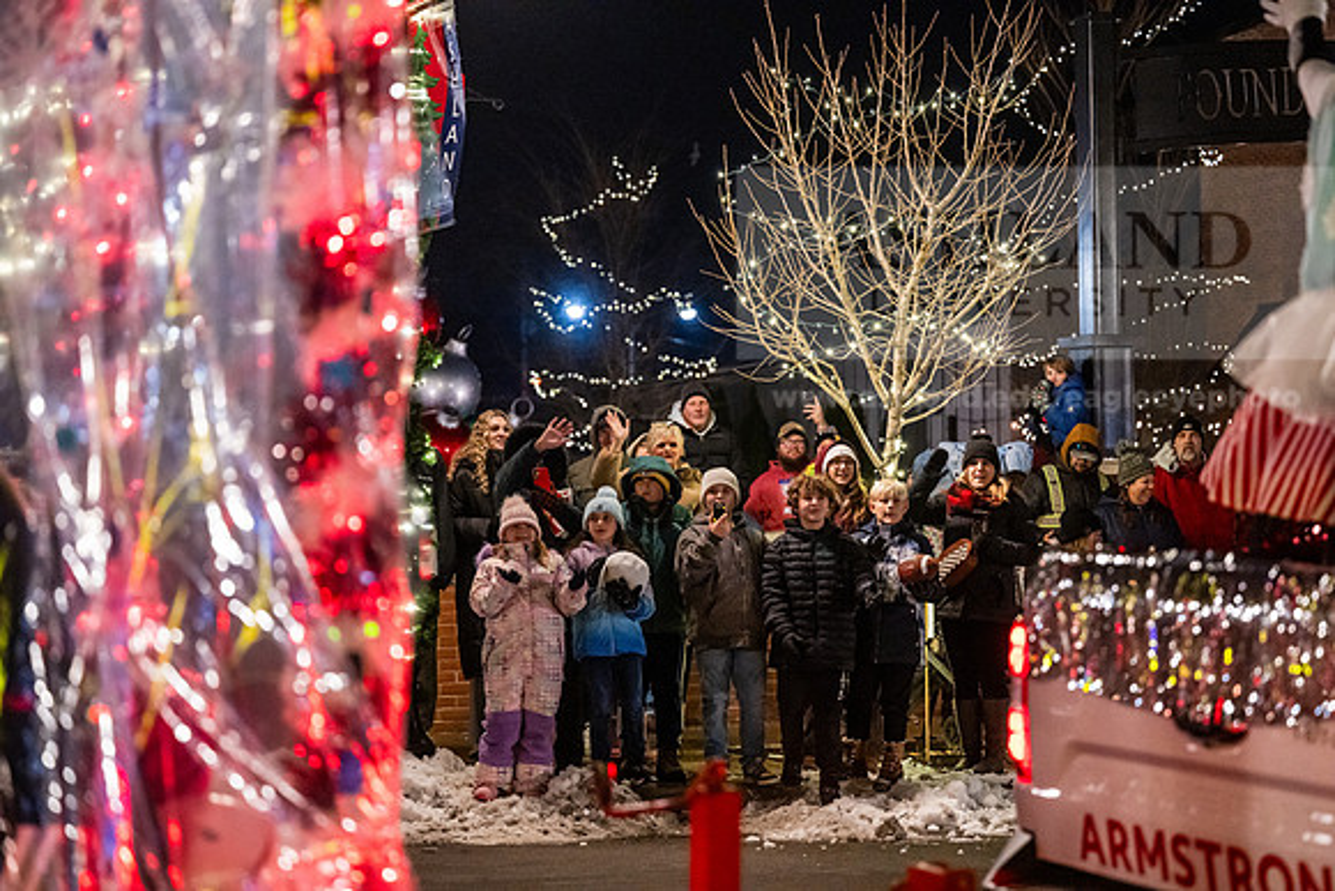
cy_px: 446
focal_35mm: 78
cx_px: 668
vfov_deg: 17.5
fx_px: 2893
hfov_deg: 26.0
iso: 4000
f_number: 2.8
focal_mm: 78
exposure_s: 1/250
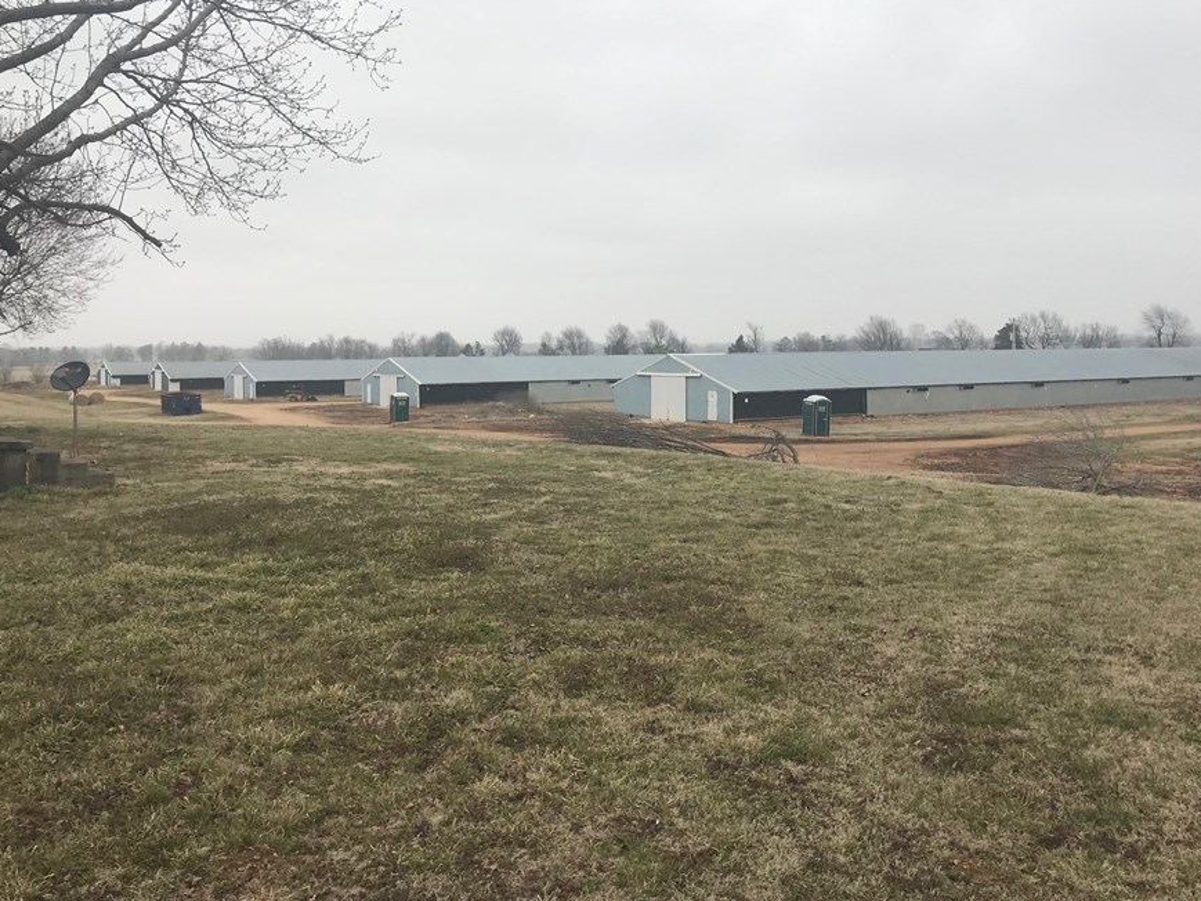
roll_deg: -0.1
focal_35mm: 33
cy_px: 391
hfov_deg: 55.3
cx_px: 644
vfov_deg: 42.9
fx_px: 1145
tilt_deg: -4.4
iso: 20
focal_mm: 3.99
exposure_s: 1/731
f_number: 1.8
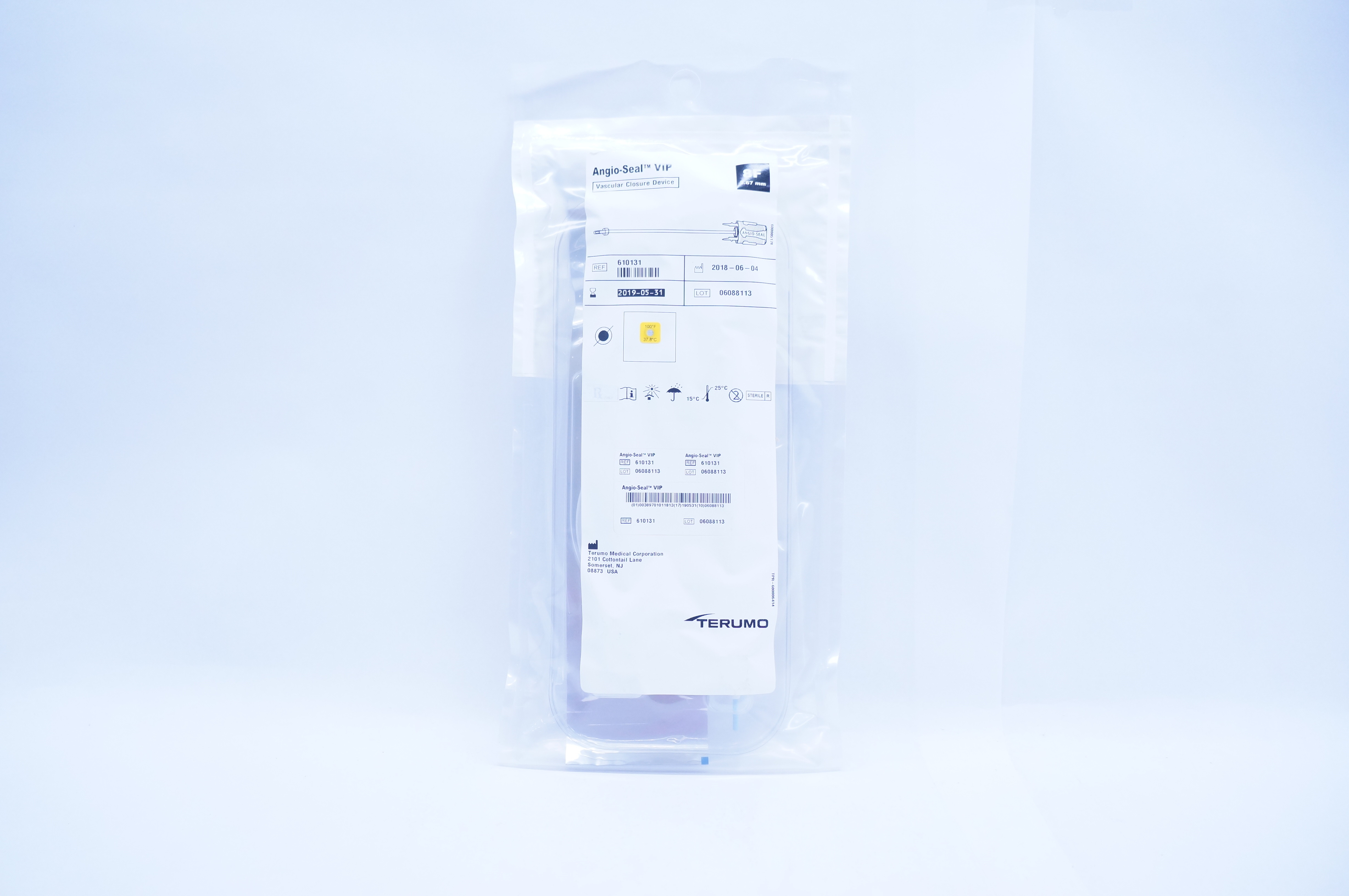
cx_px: 674
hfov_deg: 67.4
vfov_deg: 47.8
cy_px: 448
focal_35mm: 27
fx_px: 1011
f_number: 4.5
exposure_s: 1/200
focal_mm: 18
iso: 800
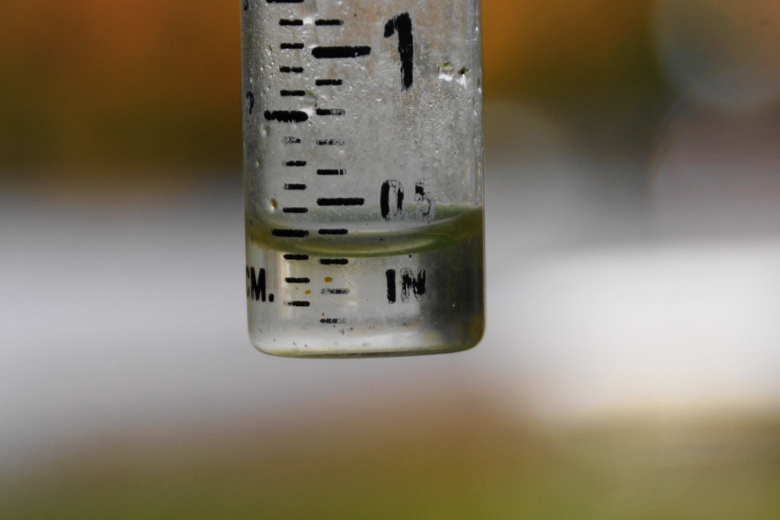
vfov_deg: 9.2
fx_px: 3251
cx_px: 390
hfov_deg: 13.7
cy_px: 260
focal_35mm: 150
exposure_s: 1/160
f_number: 5.6
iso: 125
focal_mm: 100
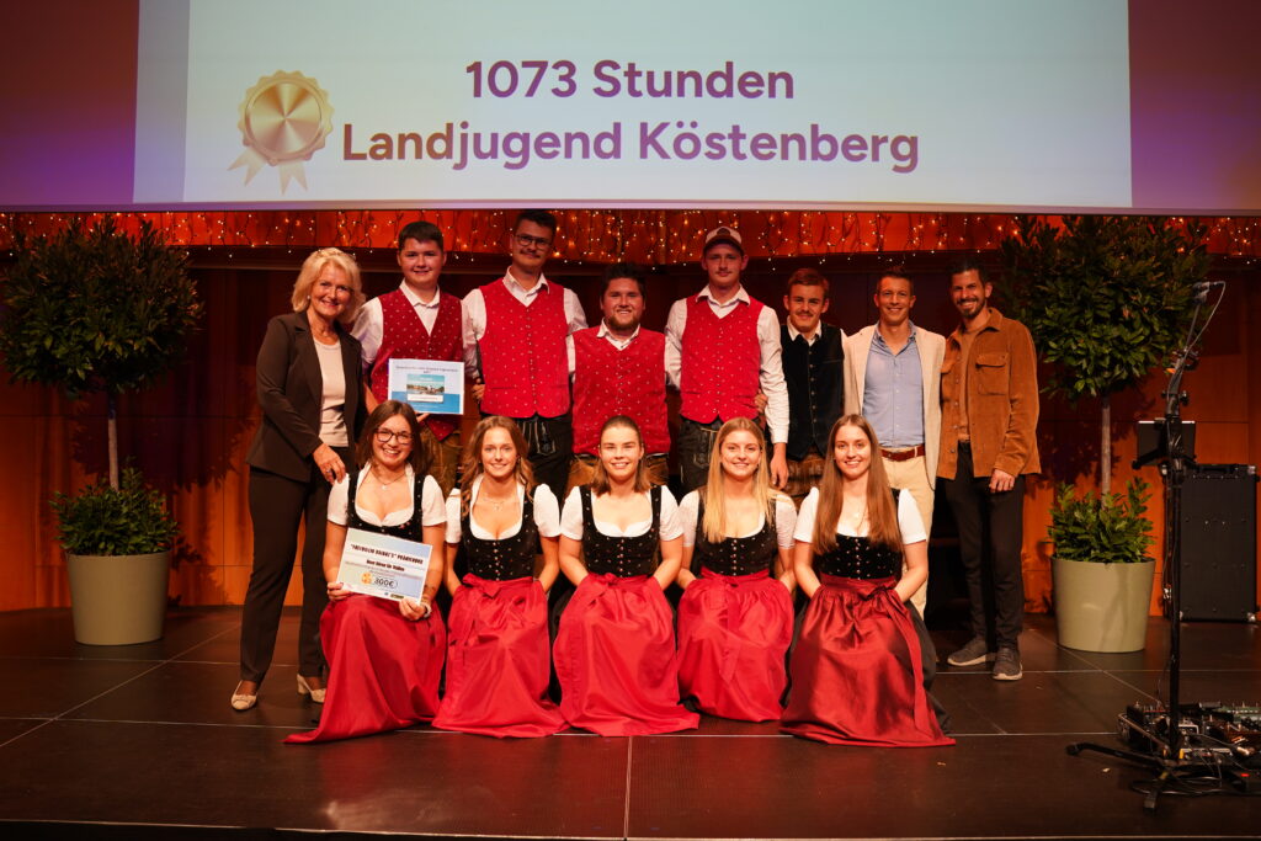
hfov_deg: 54.4
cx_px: 630
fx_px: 1226
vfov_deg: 37.9
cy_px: 420
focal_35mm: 35
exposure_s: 1/125
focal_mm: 35
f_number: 3.2
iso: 800
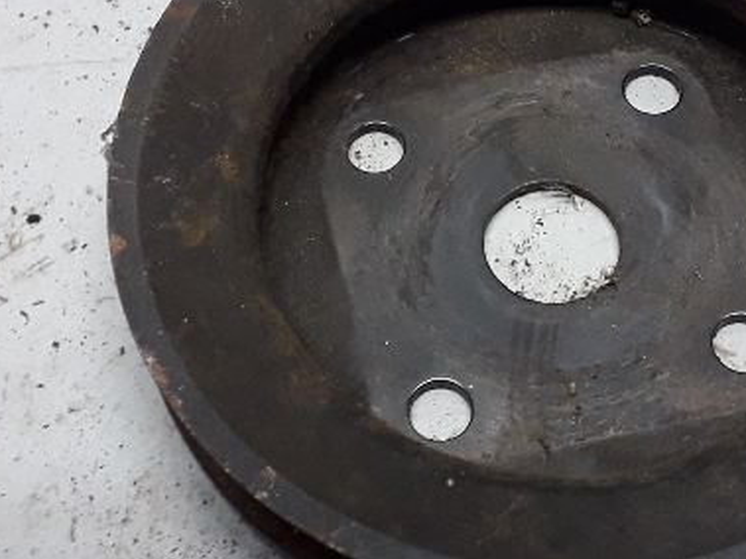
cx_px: 417
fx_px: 1573
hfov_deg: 26.7
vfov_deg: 20.1
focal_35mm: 73
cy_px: 167
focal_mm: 3.6
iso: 200
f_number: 1.9
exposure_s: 1/33
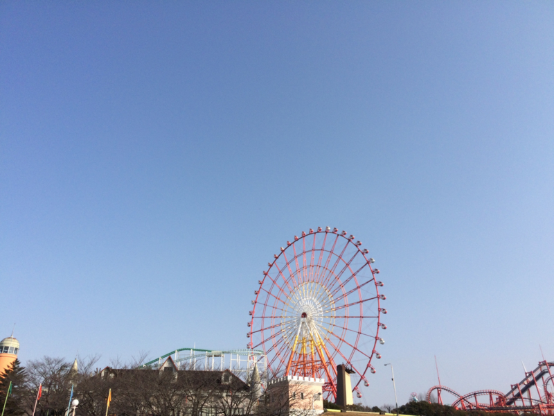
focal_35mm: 29
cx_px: 277
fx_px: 464
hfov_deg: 61.7
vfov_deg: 48.2
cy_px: 208
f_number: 2.2
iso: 32
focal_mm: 4.15
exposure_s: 1/2740
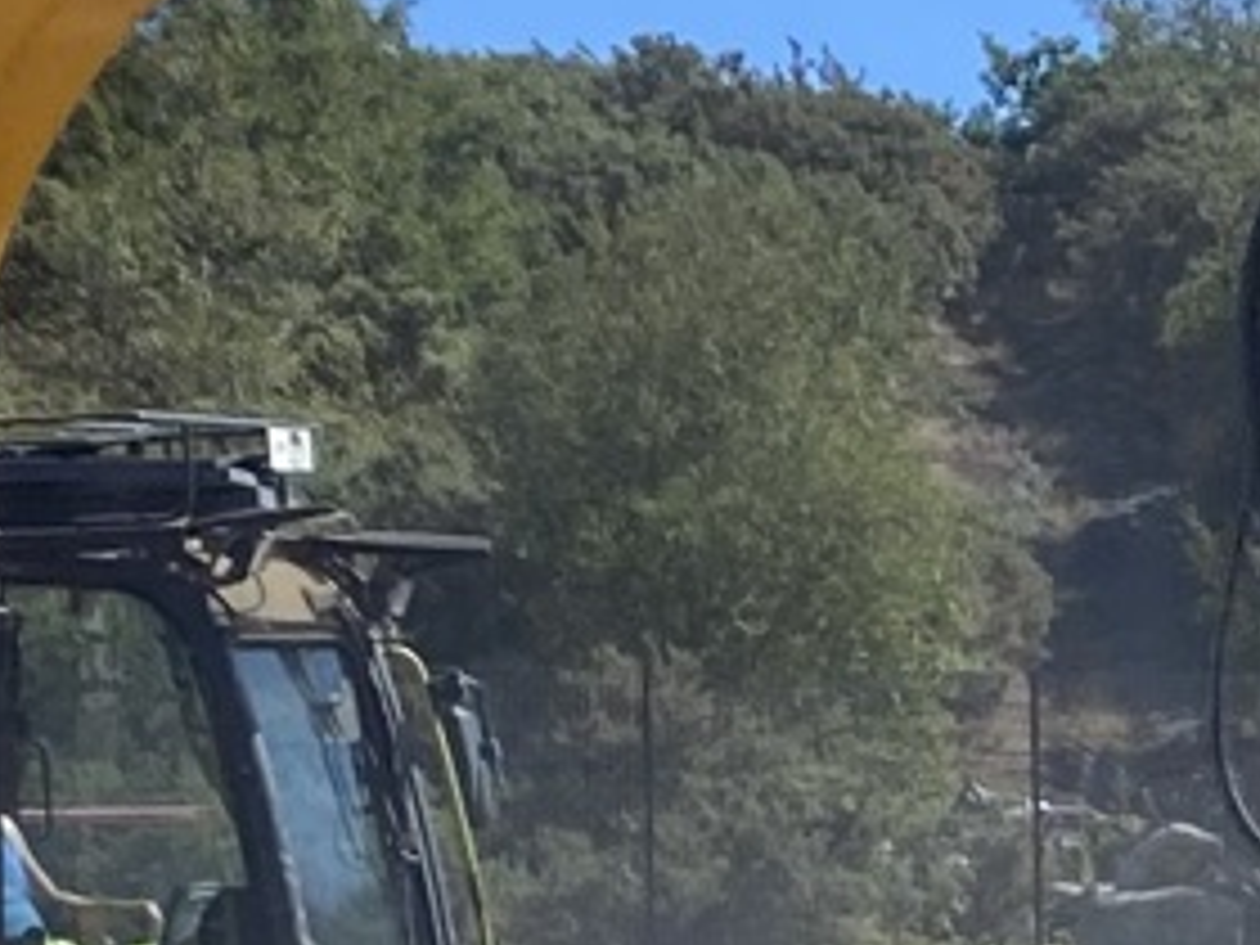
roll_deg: +2.0
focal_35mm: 190
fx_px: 6916
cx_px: 2205
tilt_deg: +1.5
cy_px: 1170
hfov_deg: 9.9
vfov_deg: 7.7
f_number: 1.8
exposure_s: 1/2625
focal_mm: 4.25
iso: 32
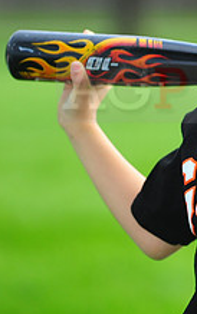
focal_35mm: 540
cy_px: 80
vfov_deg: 3.9
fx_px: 4636
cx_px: 298
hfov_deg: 2.4
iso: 400
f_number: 4
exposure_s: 1/1250
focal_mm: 200
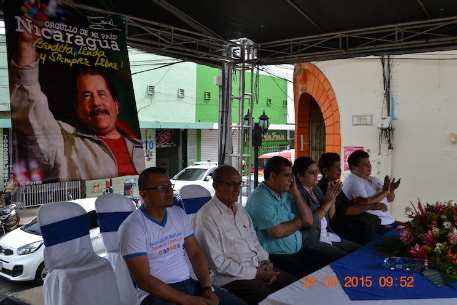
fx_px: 457
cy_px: 152
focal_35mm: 36
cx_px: 228
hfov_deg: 53.1
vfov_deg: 36.9
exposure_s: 1/200
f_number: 7.1
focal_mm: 24
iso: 100
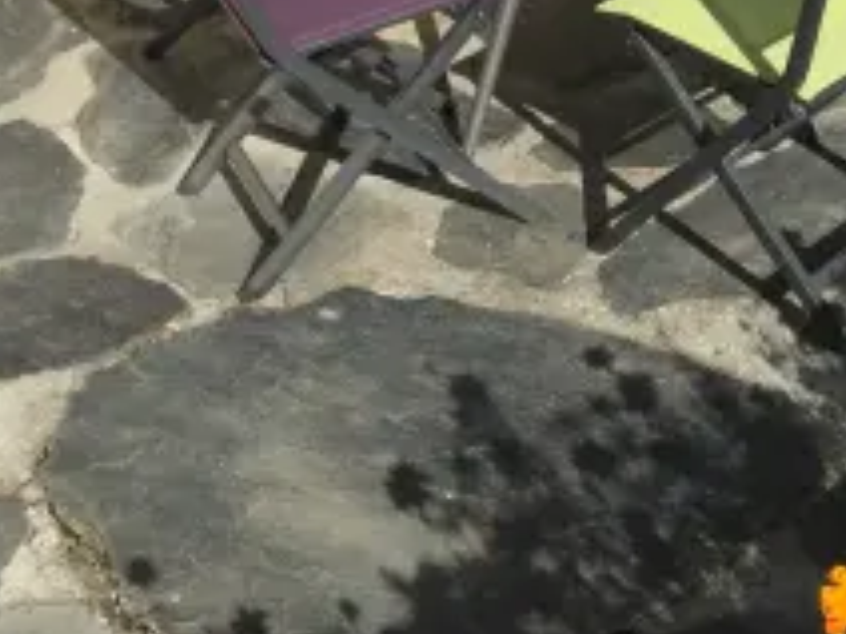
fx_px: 2004
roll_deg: -1.4
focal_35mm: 82
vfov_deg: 17.5
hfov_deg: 22.9
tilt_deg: -24.5
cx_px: 834
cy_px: -20
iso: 32
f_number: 2.2
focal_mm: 4.15
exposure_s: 1/3049
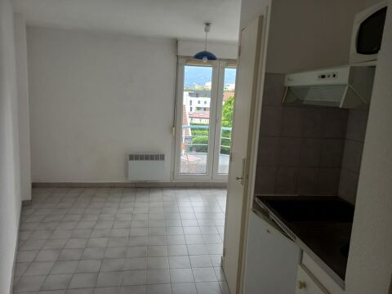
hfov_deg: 69.4
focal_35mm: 25
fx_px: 283
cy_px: 147
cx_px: 196
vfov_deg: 54.9
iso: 80
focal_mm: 4.6
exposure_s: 1/59
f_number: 2
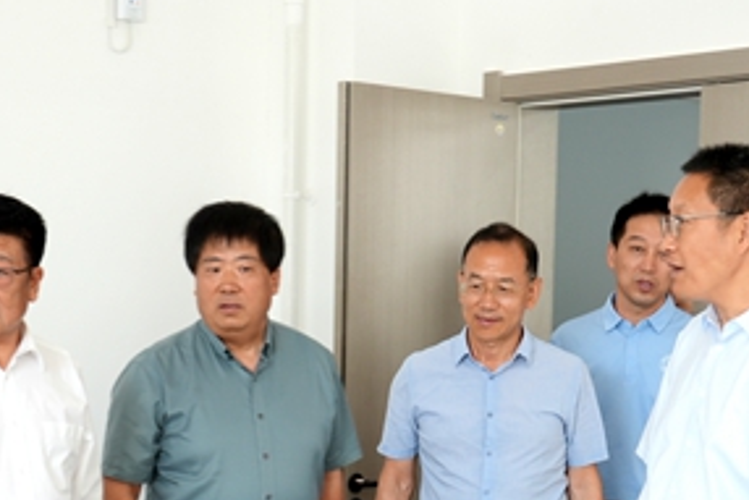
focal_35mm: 65
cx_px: 225
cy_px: 503
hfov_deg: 30.6
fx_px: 1353
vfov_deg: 20.3
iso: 250
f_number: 4
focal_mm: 31
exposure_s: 1/60
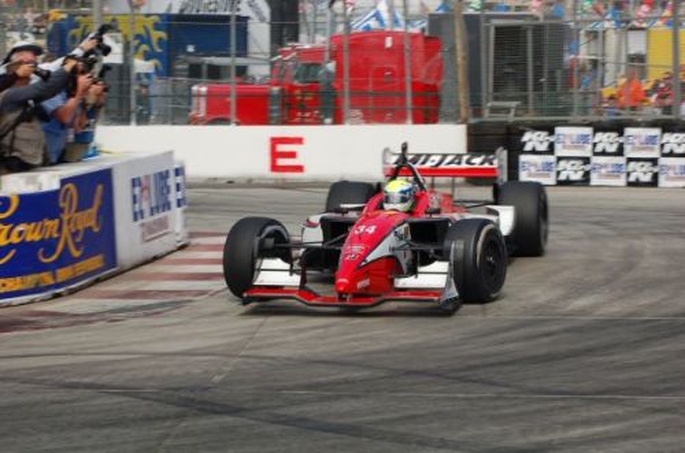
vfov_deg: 13.0
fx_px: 1993
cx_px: 342
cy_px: 226
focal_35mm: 105
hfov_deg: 19.5
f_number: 16
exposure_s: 1/160
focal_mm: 70
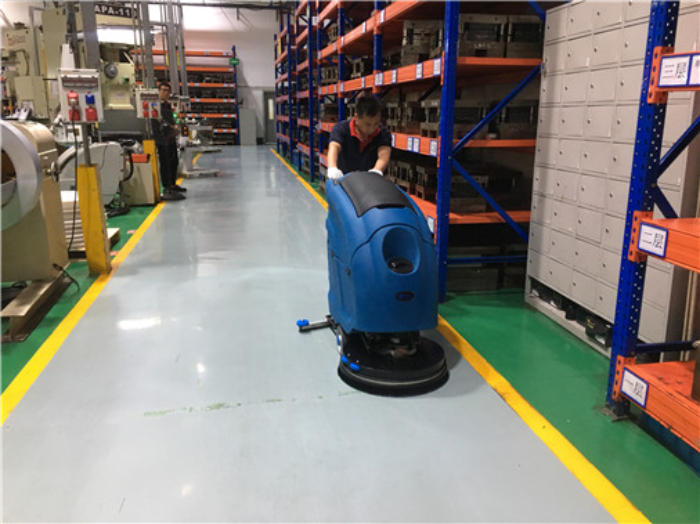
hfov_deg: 61.7
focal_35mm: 29
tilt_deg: -14.7
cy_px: 262
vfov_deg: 48.2
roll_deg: -0.7
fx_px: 586
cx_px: 350
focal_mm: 4.15
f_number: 2.2
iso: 80
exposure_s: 1/17
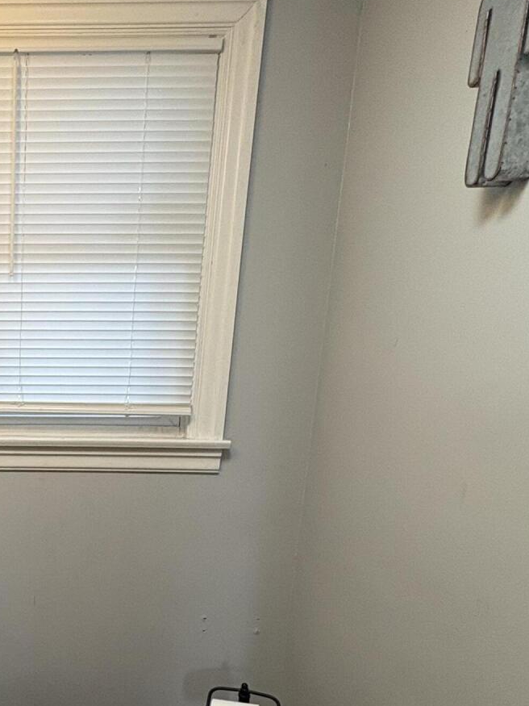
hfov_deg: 38.4
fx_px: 652
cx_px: -19
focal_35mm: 32
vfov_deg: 54.7
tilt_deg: -12.1
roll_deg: -0.1
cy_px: 511
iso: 160
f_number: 2.2
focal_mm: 2.22
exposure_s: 1/120
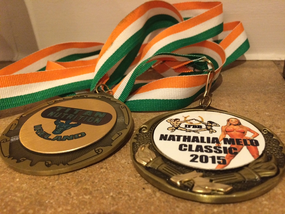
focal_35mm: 29
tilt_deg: -25.6
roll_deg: +3.3
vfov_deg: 48.2
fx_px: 239
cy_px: 107
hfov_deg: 61.7
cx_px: 142
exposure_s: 1/33
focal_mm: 4.15
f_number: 2.2
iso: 320
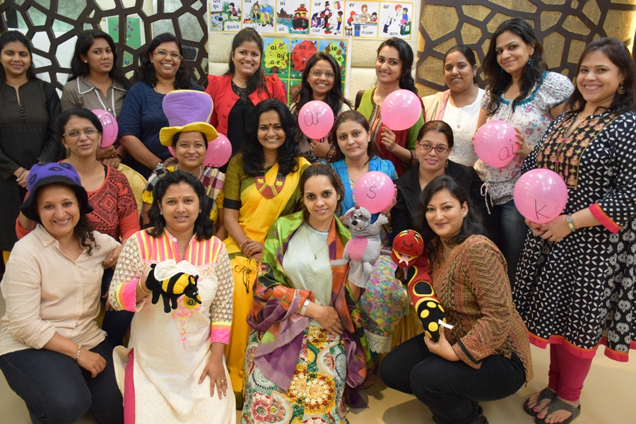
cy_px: 212
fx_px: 583
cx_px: 318
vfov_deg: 40.0
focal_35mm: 33
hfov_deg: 57.2
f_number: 3.5
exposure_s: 1/25
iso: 3200
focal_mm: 22
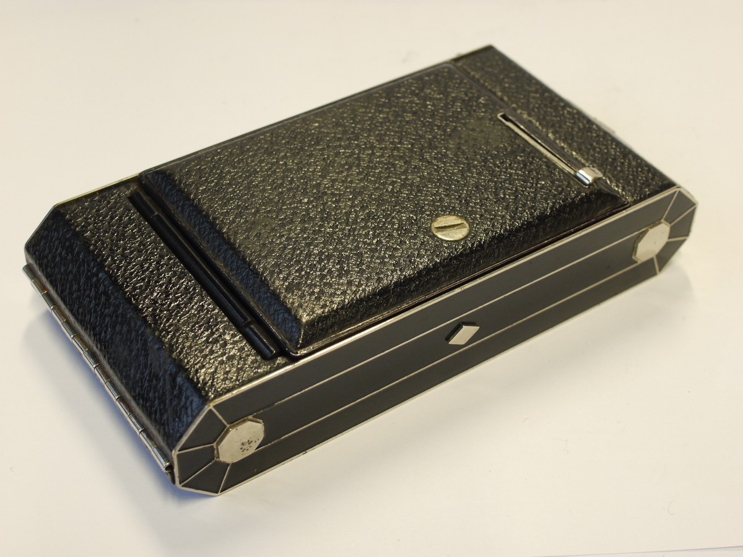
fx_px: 1288
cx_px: 372
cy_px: 278
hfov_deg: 32.2
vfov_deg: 24.4
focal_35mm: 60
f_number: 7.1
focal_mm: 30
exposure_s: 1/20
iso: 400
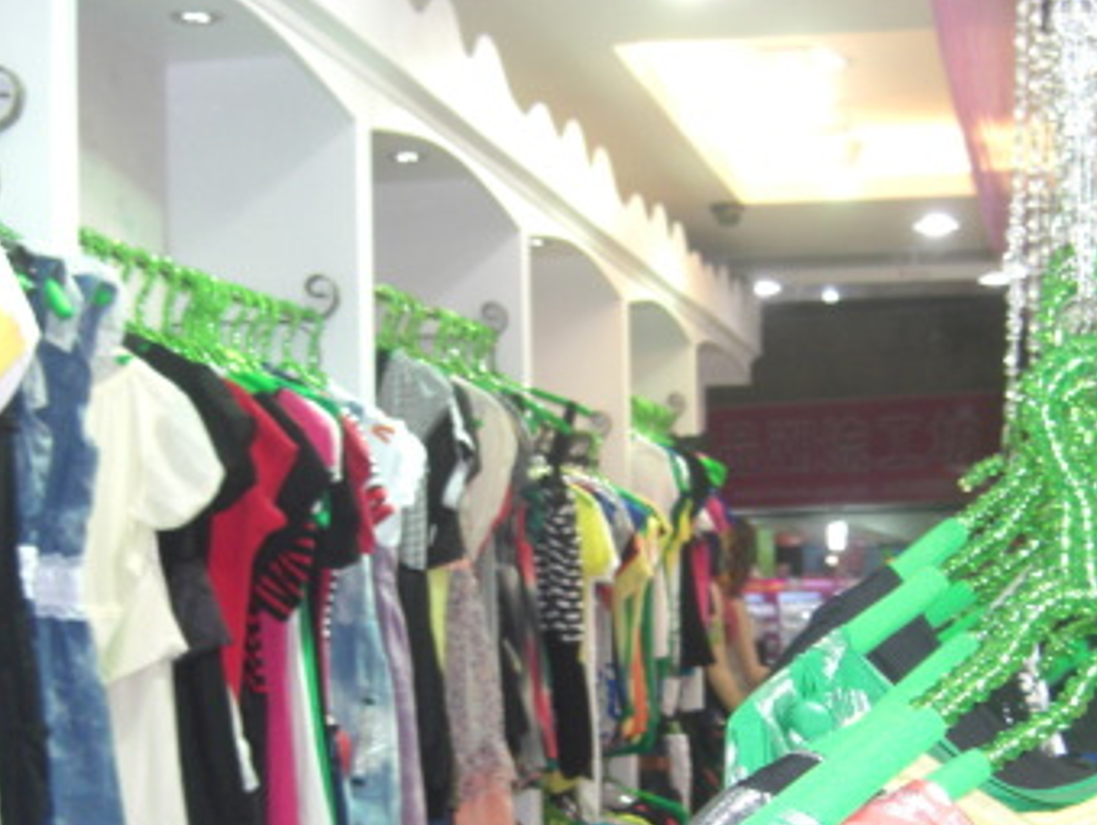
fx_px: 2379
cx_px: 612
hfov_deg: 25.9
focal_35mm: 75
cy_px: 639
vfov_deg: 19.5
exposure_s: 1/60
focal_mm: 7.9
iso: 200
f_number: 2.8
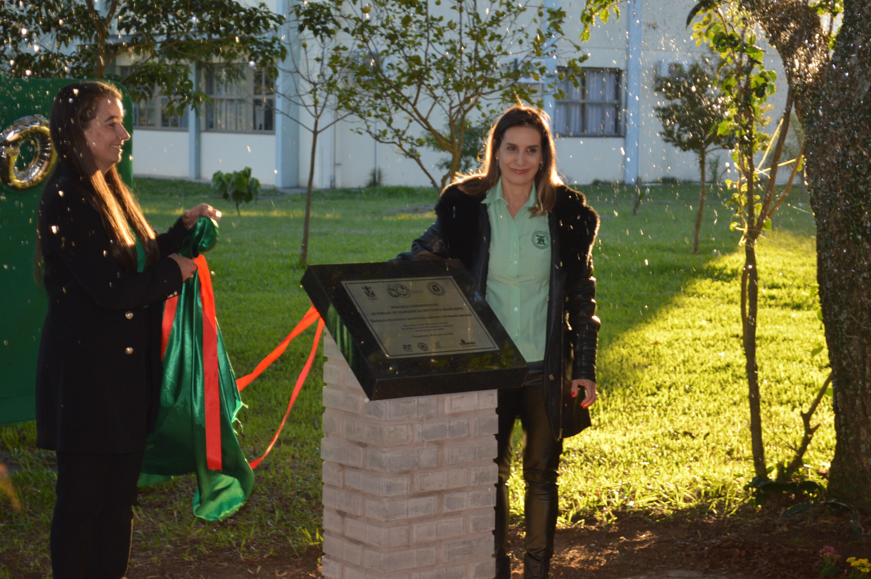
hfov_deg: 24.6
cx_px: 436
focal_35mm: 82
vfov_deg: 16.5
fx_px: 1994
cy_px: 290
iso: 320
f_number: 5.6
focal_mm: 55
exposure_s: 1/125
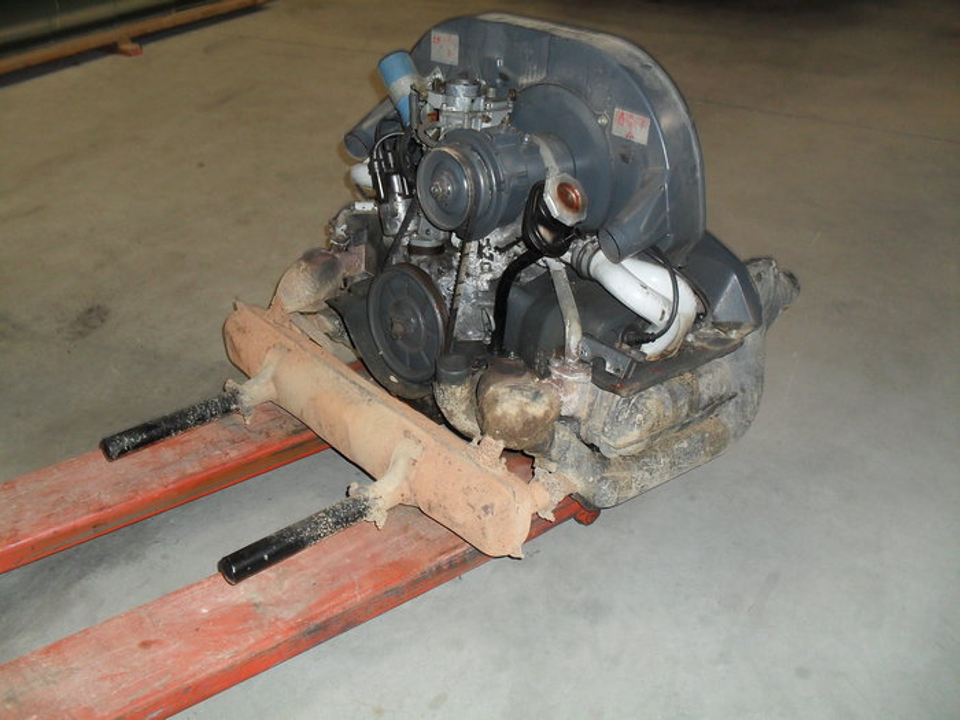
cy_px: 360
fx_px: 971
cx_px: 480
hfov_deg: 52.6
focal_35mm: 35
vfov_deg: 40.7
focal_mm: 6.3
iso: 200
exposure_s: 1/45
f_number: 3.2
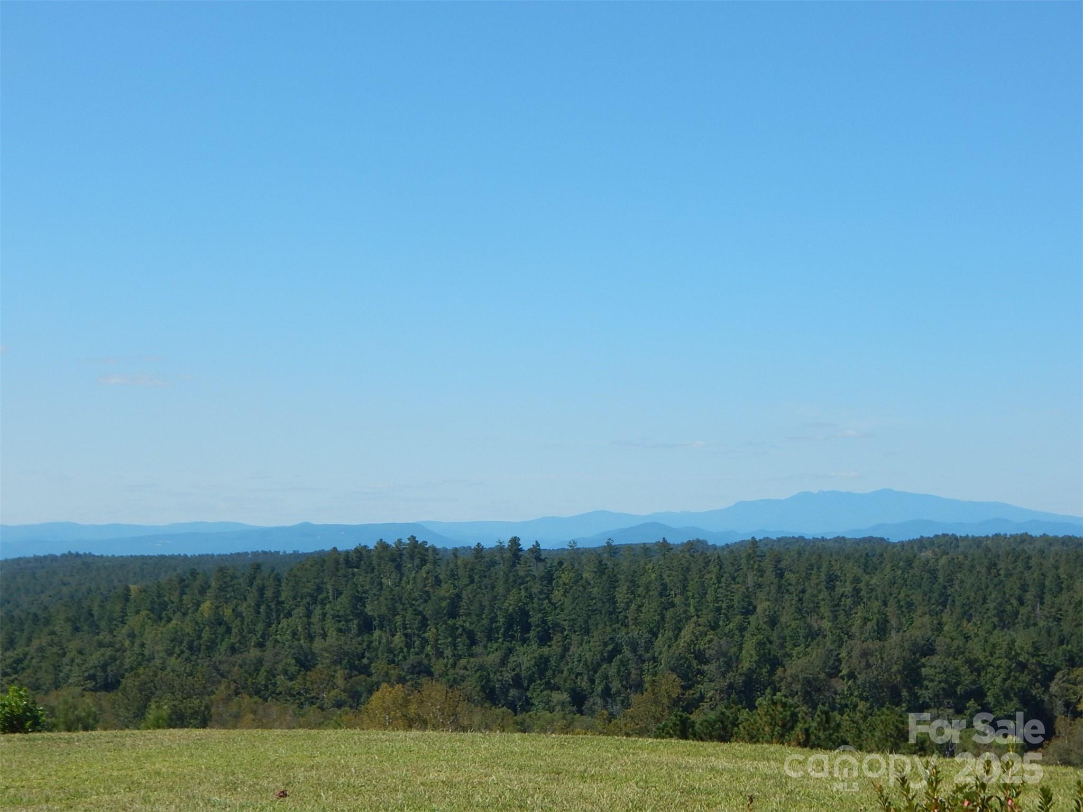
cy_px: 406
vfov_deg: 21.3
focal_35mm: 69
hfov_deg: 28.2
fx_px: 2159
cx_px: 542
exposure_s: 1/1250
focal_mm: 12.3
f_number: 4.1
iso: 125
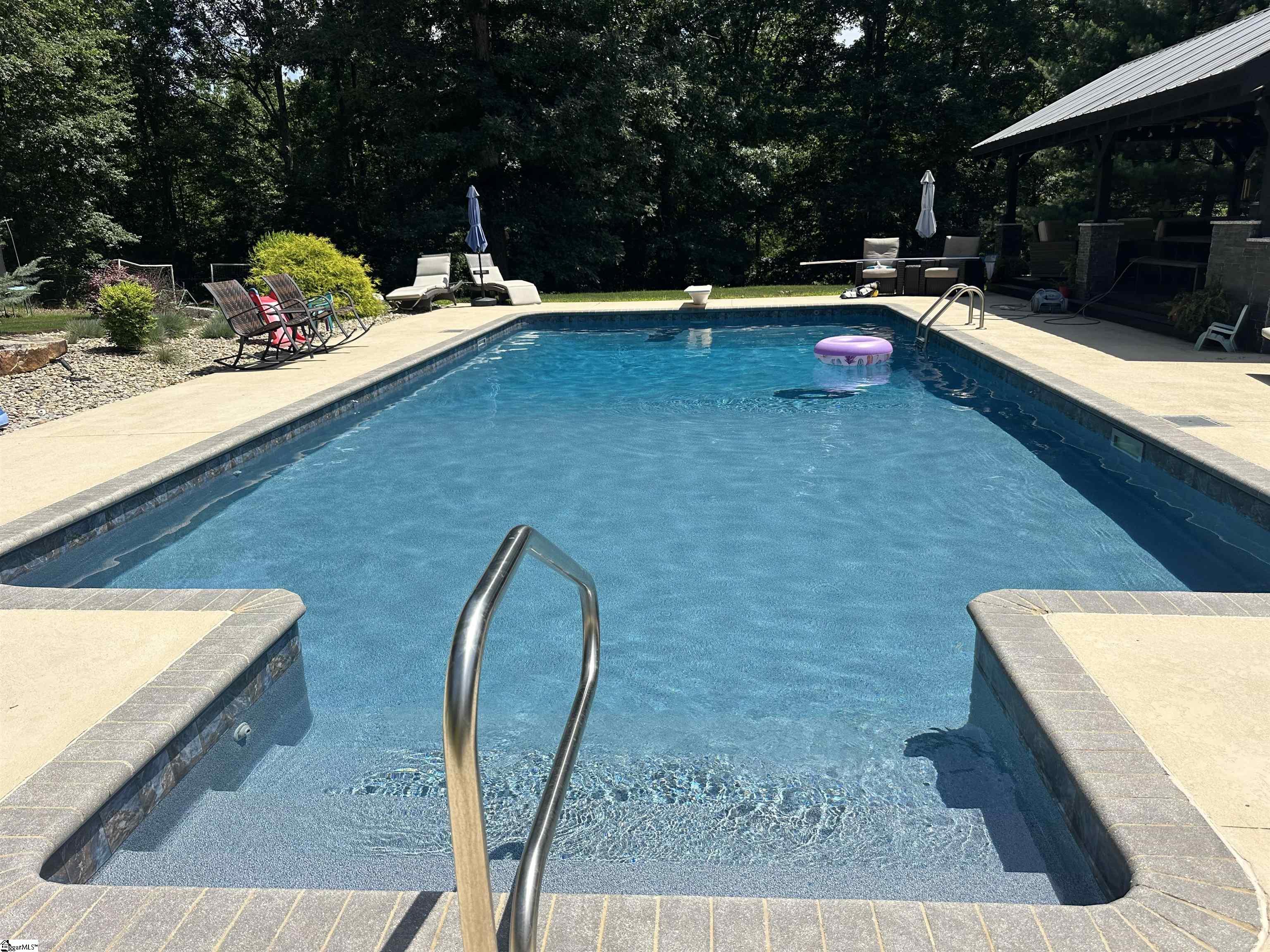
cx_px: 635
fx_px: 881
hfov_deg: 71.6
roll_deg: +1.1
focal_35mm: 24
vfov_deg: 56.8
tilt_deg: -13.8
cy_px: 476
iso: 80
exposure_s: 1/5525
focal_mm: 6.86
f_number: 1.78
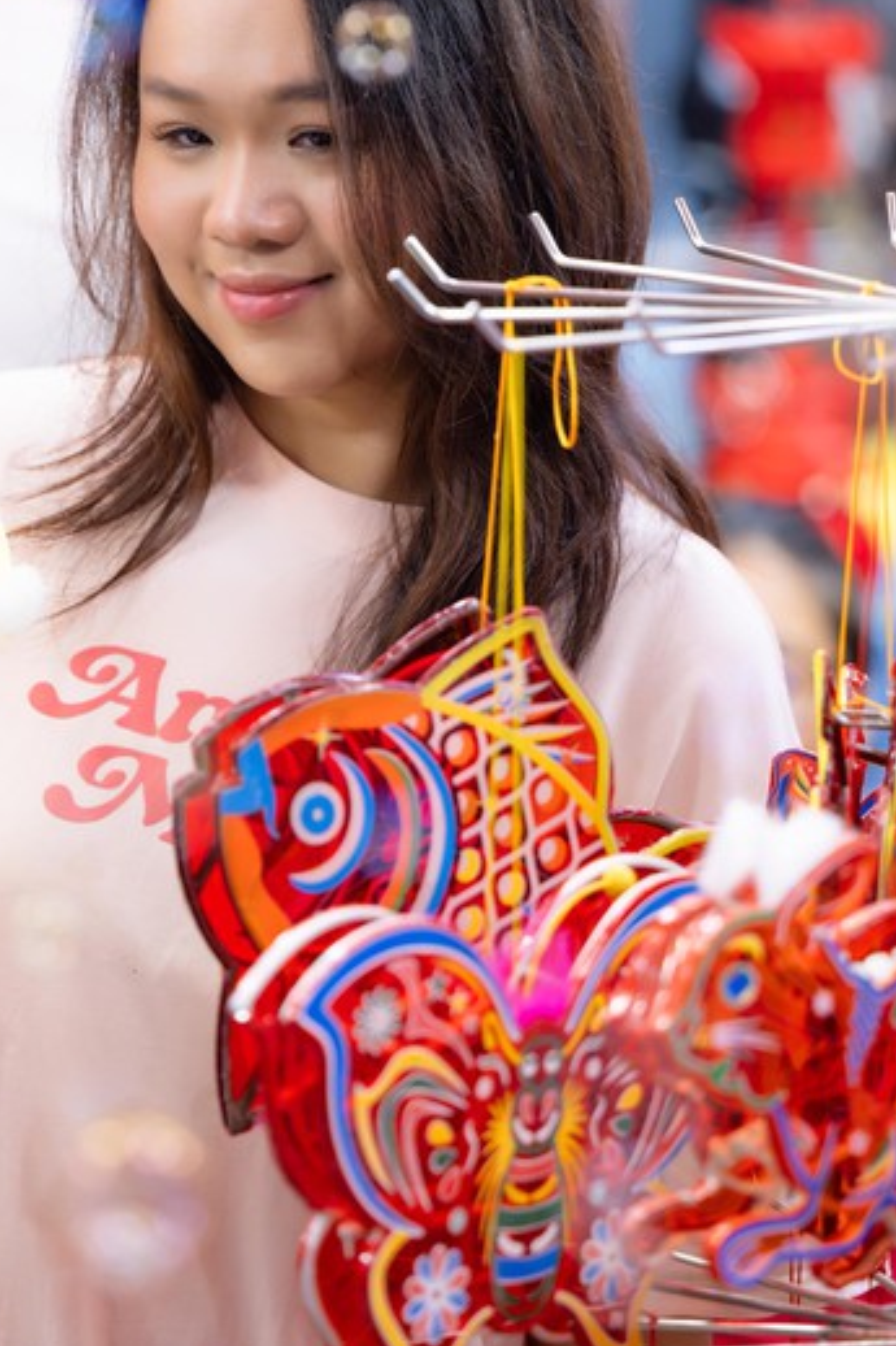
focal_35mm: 193
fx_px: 7210
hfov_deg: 7.1
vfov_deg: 10.6
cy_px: 424
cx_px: 275
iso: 1250
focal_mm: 101
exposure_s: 1/250
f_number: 2.8
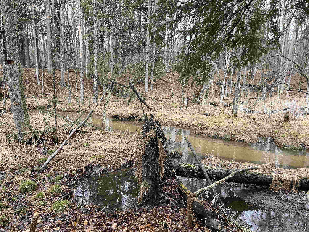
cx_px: 154
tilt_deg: -9.0
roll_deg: -0.8
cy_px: 116
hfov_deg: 67.3
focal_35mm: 26
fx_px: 232
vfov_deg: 53.1
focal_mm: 5.1
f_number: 1.6
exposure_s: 1/457
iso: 50
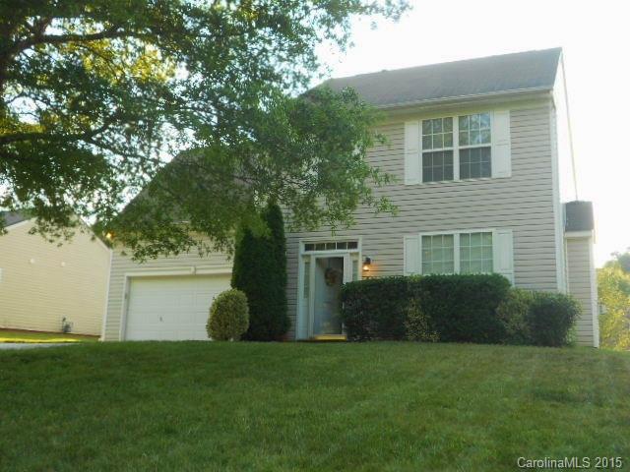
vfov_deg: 38.7
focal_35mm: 37
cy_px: 236
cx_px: 315
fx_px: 673
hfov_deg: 50.1
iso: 80
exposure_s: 1/100
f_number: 3.9
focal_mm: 6.7
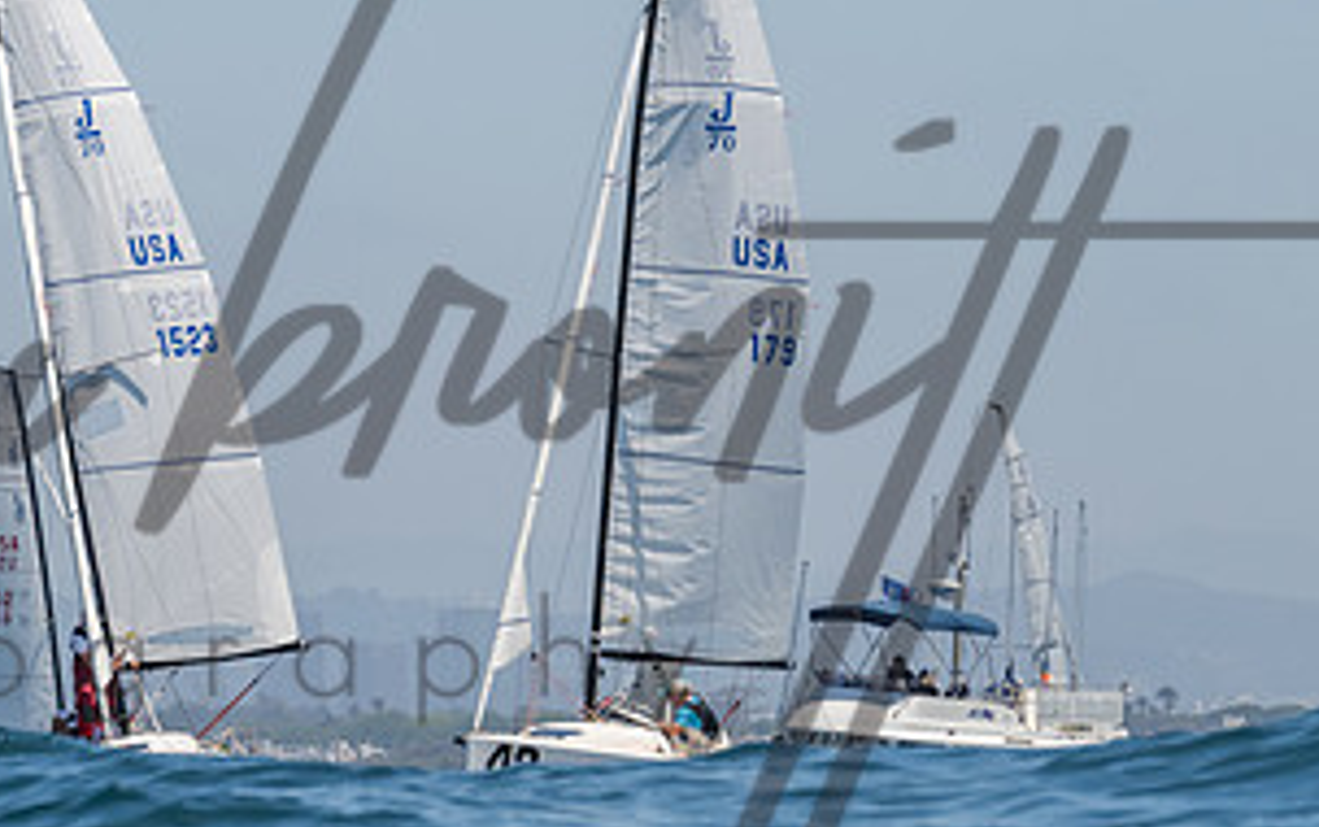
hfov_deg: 6.5
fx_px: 11658
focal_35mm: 324
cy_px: 225
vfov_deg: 4.1
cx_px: 470
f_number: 6.3
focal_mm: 155
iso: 400
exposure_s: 1/1000
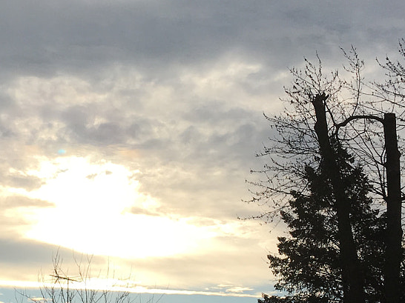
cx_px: 77
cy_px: 196
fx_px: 994
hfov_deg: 22.7
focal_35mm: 85
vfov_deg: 17.3
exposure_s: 1/2747
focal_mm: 4.15
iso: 25
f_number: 2.2
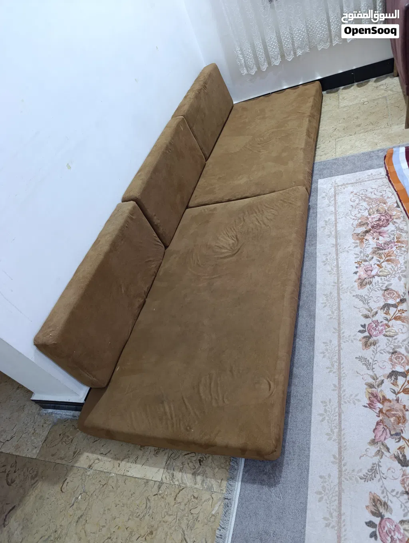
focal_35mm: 23
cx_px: 204
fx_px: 361
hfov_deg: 59.0
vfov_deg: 73.8
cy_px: 272
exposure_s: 1/50
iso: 1000
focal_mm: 6.14
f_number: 1.6
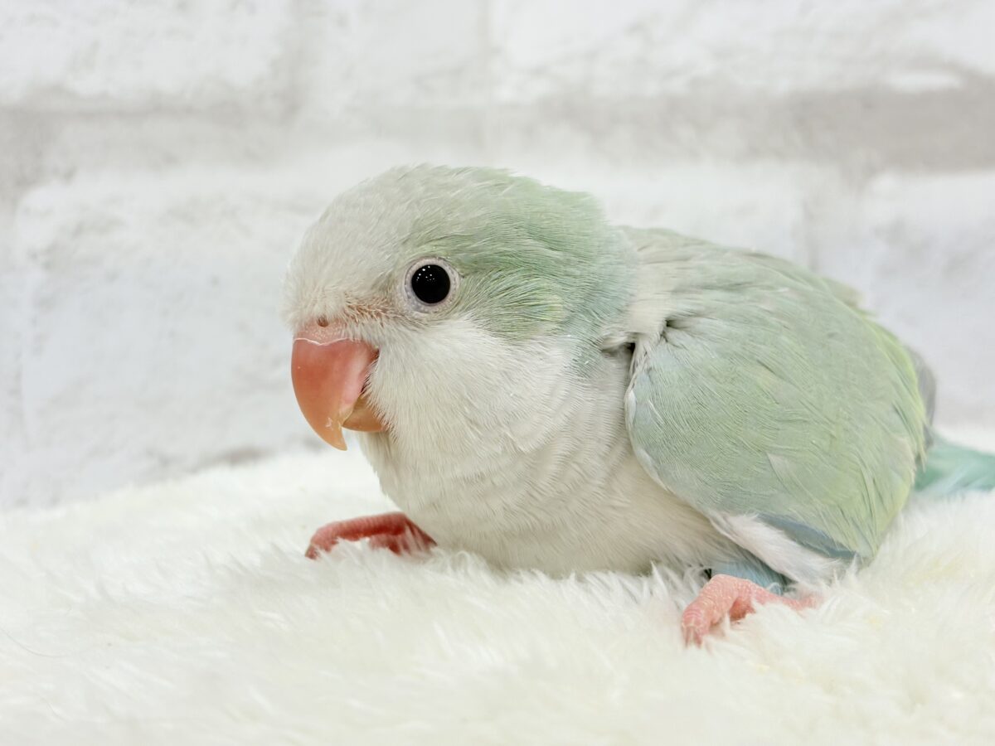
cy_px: 373
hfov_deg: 36.8
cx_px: 498
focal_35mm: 52
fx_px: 1495
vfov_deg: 28.0
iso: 64
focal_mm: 5.96
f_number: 1.6
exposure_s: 1/100
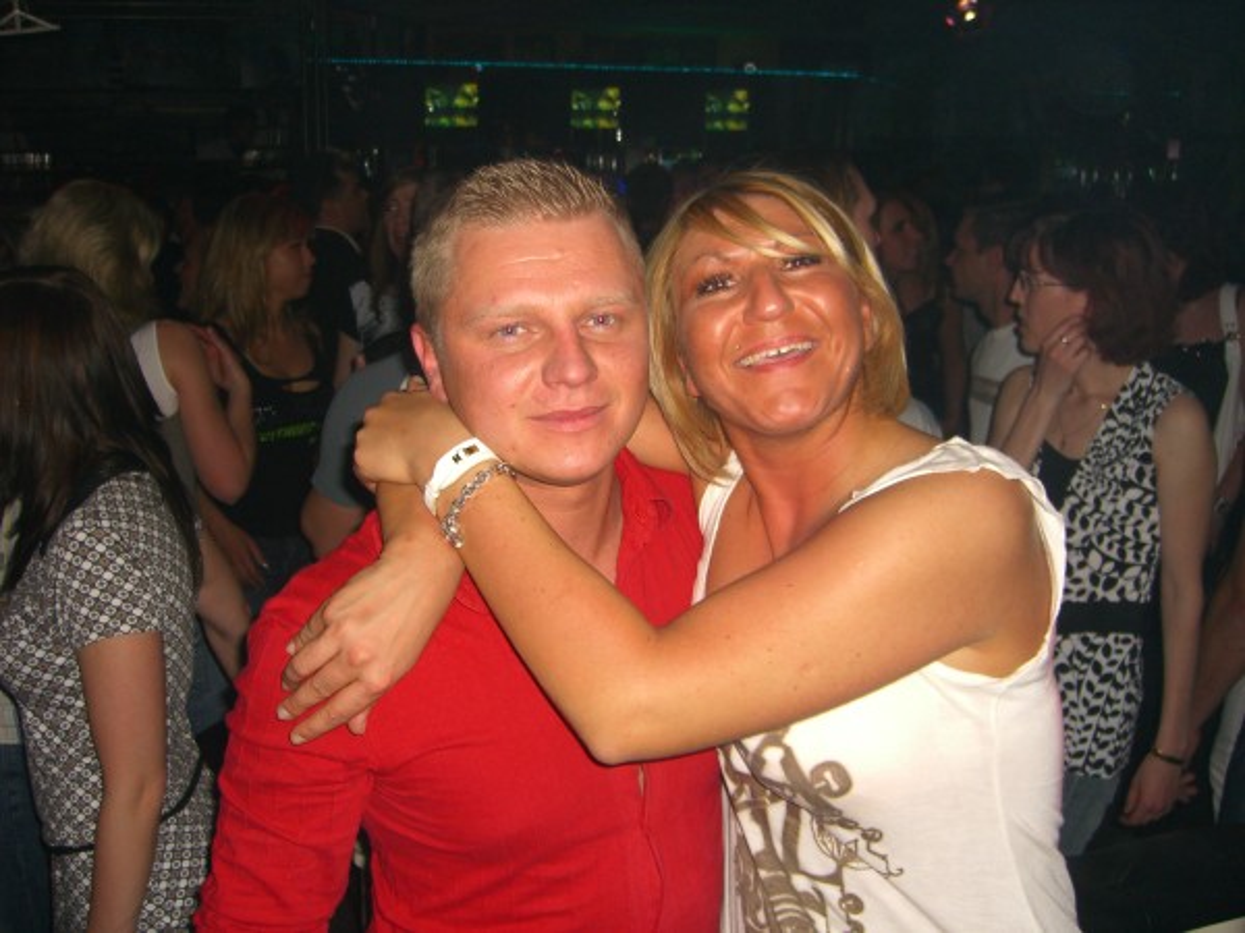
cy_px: 466
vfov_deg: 37.7
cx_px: 622
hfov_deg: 49.0
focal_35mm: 38
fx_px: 1367
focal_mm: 7.9
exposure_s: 1/60
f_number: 2.8
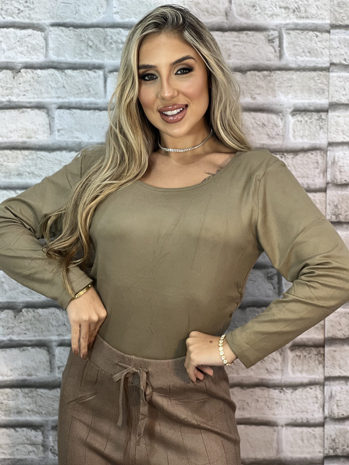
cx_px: 174
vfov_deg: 25.3
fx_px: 1035
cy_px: 232
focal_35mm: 77
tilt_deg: -1.5
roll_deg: -0.2
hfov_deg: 19.1
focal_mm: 9
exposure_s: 1/120
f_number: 2.8
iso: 125
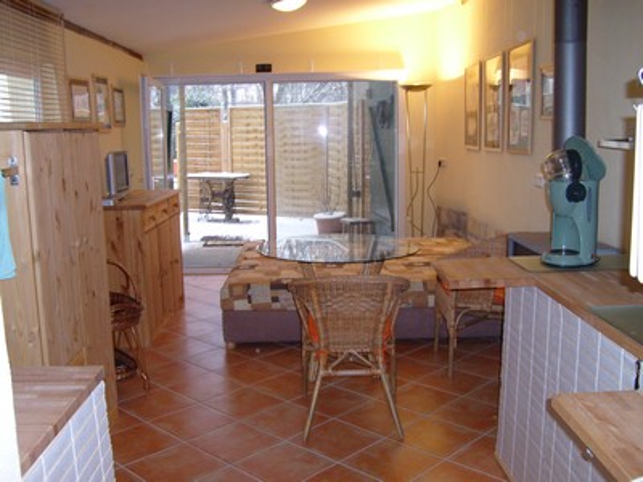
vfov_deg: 40.7
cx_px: 322
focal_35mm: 35
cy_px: 241
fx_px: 650
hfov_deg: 52.6
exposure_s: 1/45
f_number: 2.8
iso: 100
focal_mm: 5.8
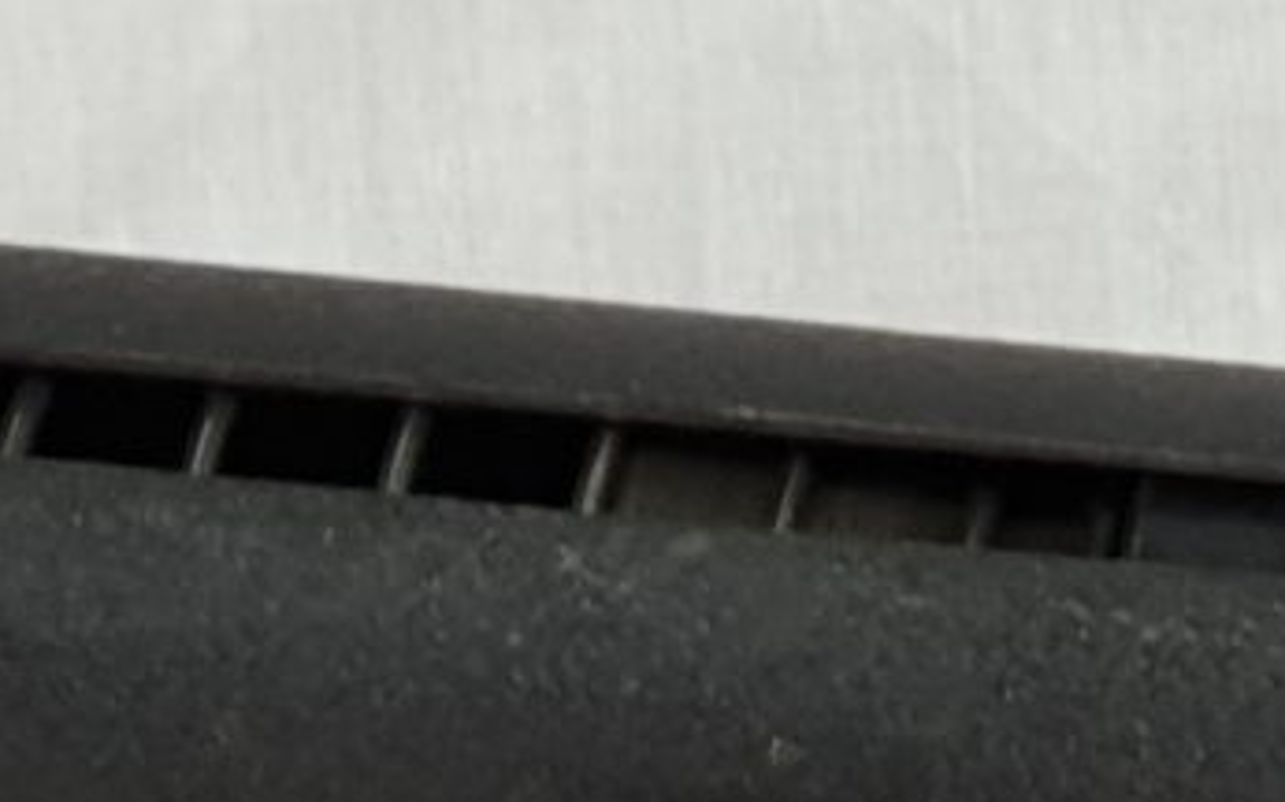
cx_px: 2759
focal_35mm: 408
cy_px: 1002
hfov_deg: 5.0
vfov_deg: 3.2
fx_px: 14284
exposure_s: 1/33
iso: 100
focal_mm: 6
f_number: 2.4
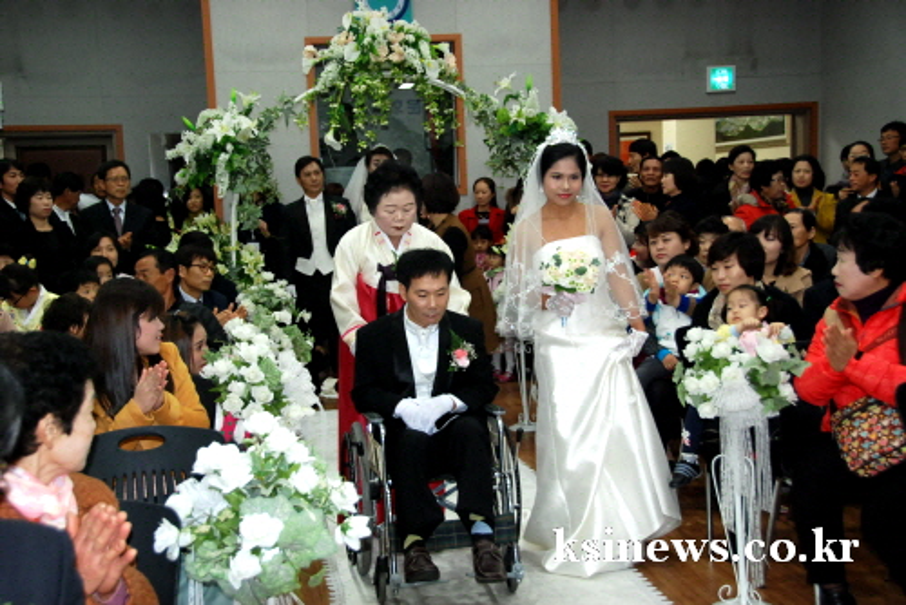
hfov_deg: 41.1
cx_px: 453
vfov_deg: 28.1
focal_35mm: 48
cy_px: 302
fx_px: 1209
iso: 800
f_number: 5
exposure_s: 1/60
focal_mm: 32
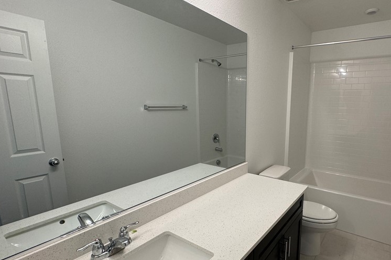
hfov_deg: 82.2
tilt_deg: -11.2
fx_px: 217
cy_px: 142
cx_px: 247
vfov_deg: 61.8
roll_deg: -2.0
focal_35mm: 20
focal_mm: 2.22
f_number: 2.2
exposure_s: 1/120
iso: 80
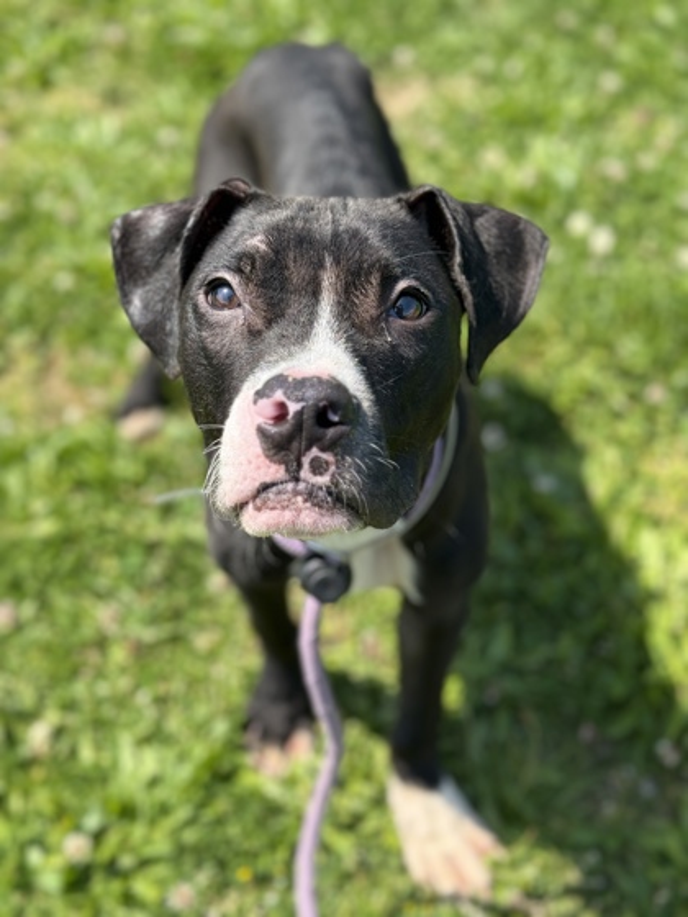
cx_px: 344
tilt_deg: -45.6
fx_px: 1272
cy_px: 458
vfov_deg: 39.7
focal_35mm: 48
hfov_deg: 30.3
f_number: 1.78
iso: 64
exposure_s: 1/1931
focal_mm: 6.76
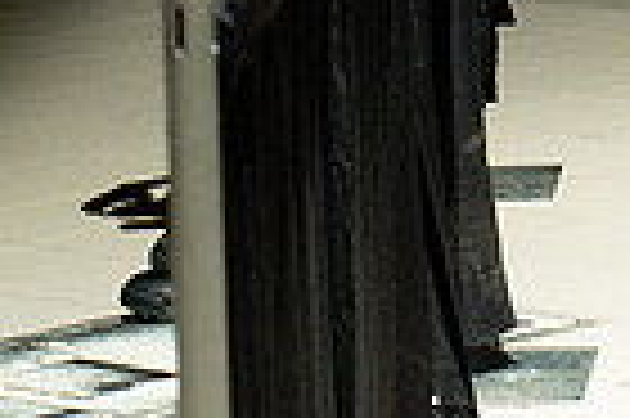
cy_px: -362
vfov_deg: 4.7
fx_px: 5069
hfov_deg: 7.0
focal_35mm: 290
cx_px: 837
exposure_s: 1/160
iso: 4000
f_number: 4
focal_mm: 70
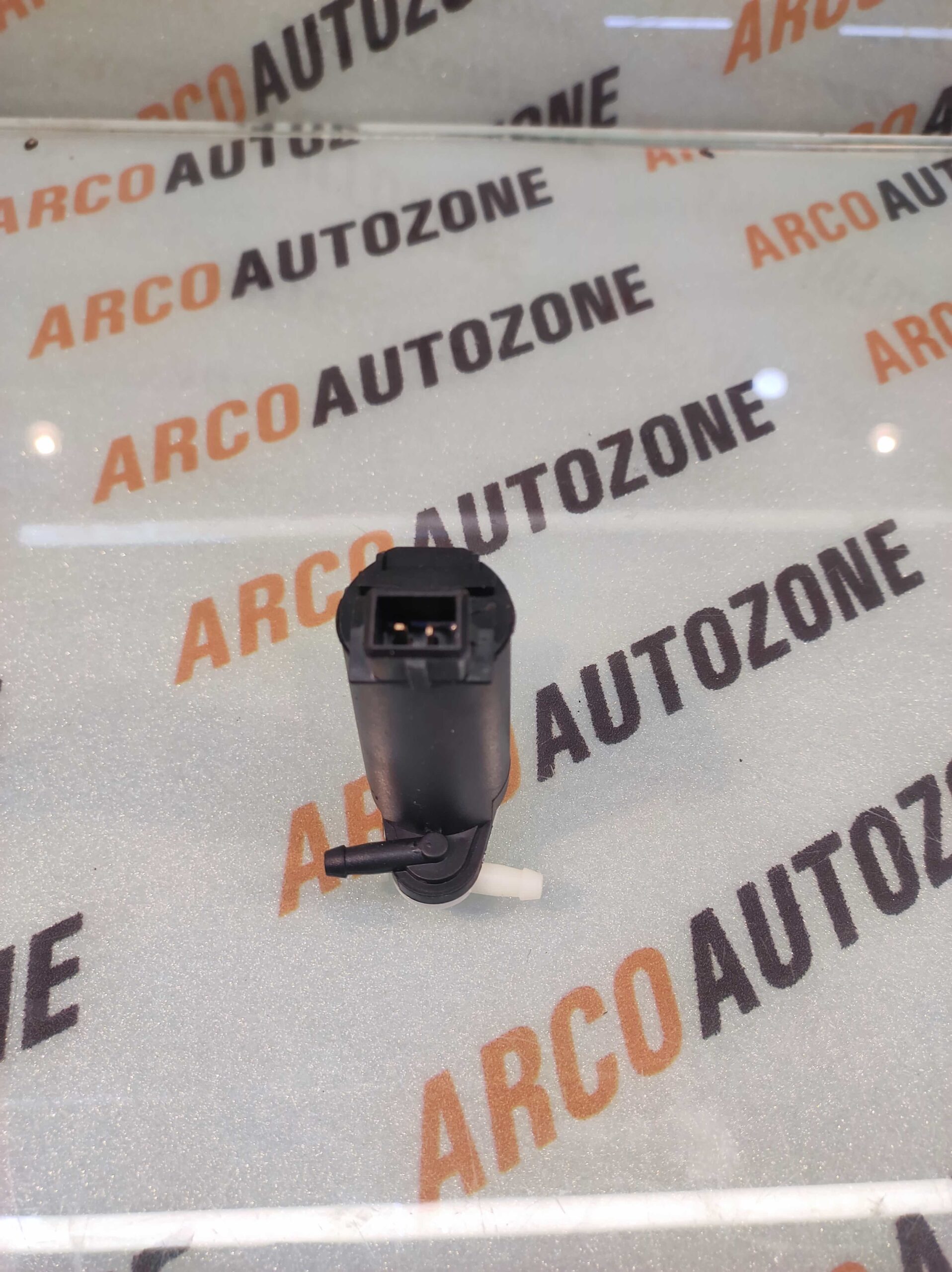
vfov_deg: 91.1
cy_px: 636
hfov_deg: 74.7
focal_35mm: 17
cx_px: 476
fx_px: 624
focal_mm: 4.74
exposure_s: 1/33
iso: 115
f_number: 1.79
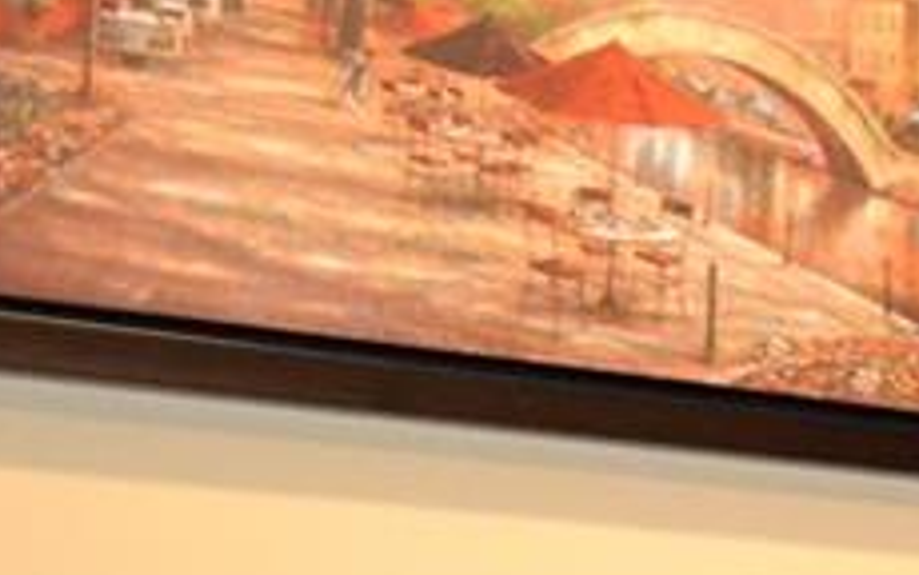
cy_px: 908
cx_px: 1886
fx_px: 3408
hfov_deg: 13.1
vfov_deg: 9.3
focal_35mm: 136
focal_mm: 20
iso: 3200
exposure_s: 1/60
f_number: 3.8
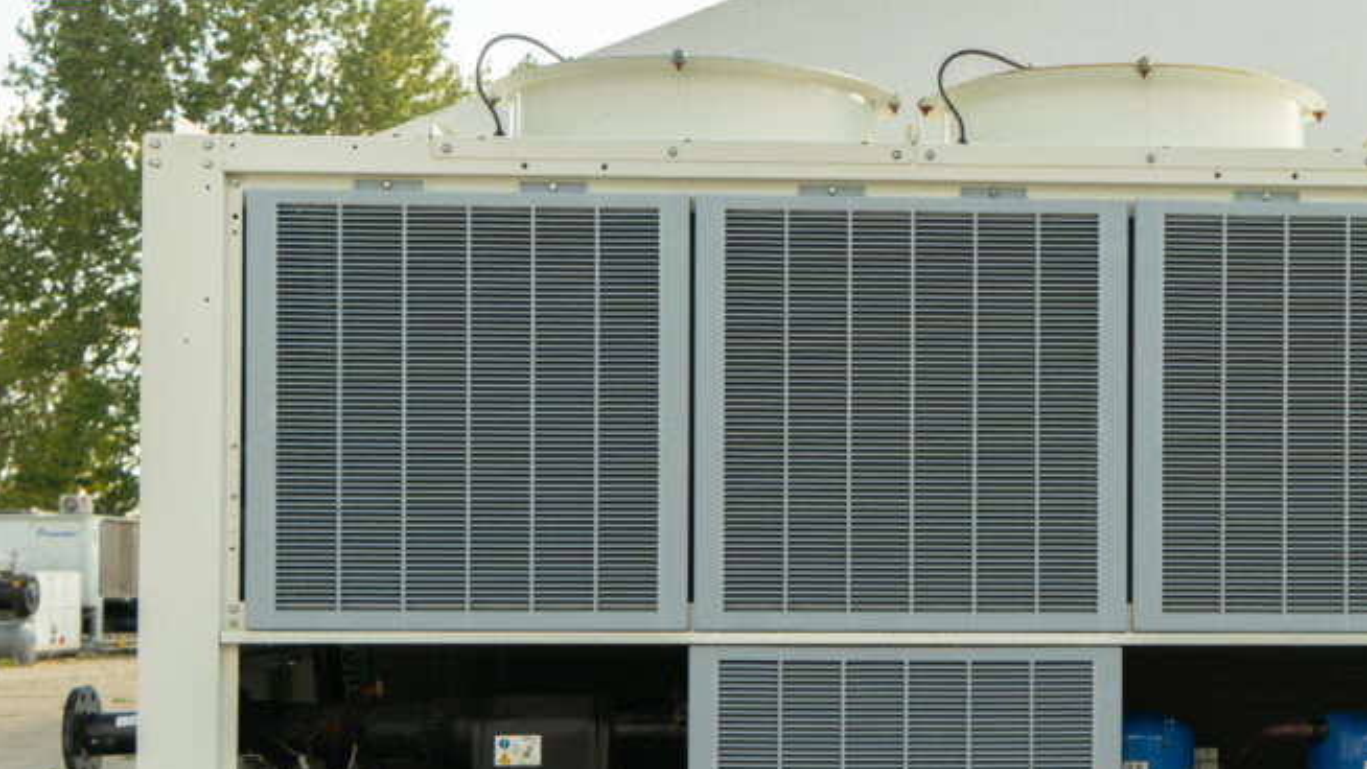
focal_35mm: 64
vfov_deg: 18.7
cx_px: 1028
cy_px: 576
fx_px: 2320
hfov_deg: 32.2
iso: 100
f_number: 6.3
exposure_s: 1/60
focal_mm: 39
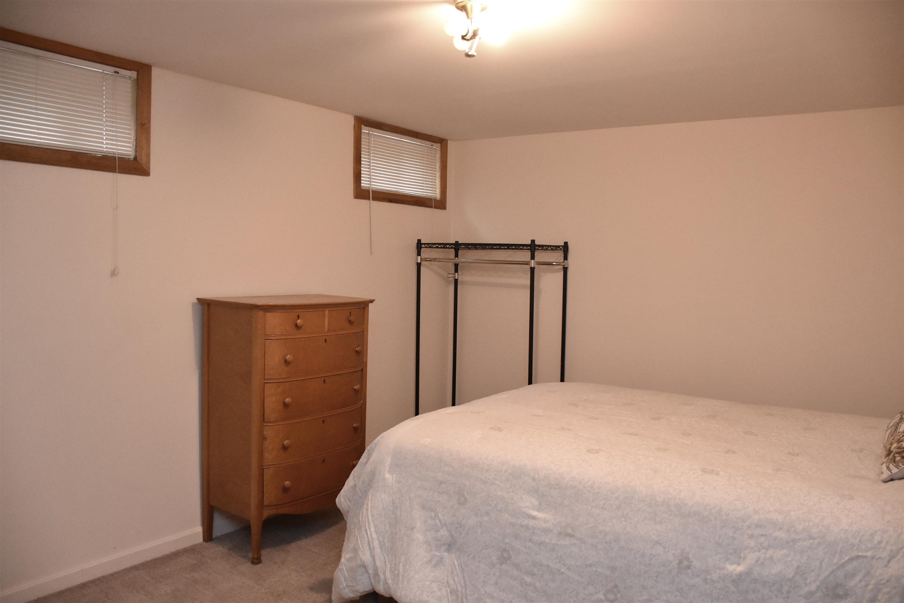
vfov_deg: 47.9
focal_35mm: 27
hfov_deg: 67.4
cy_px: 302
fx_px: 678
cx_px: 452
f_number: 4
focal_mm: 18
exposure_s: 1/60
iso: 4000
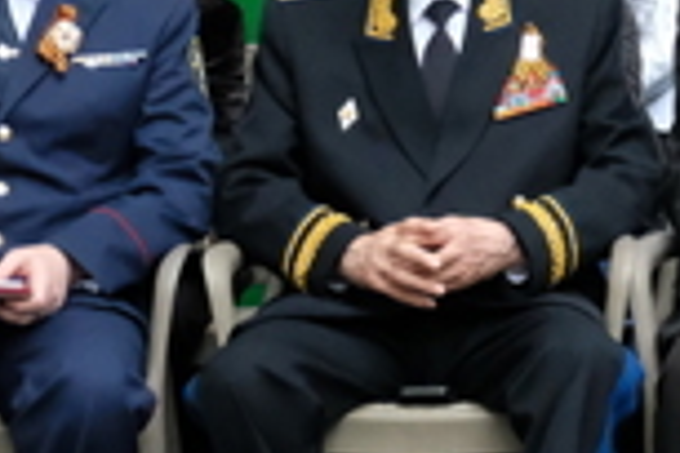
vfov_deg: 5.2
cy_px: 275
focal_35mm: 264
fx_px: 4986
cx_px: 871
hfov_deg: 7.7
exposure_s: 1/8000
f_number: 3.6
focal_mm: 35.8
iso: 6400
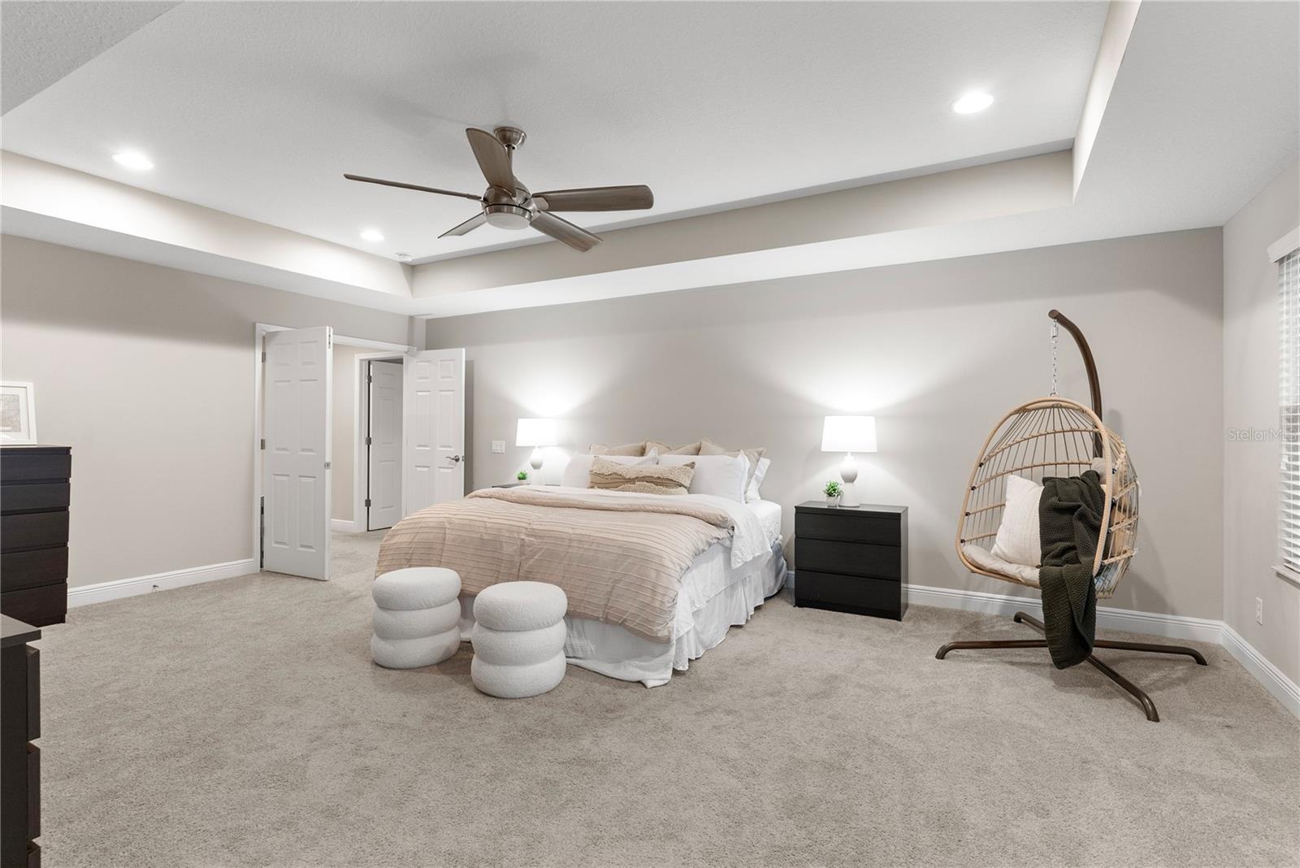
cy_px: 434
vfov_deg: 70.5
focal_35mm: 17
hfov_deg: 93.3
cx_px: 650
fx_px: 614
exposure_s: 1/1.67
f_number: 8
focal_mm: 17
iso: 400
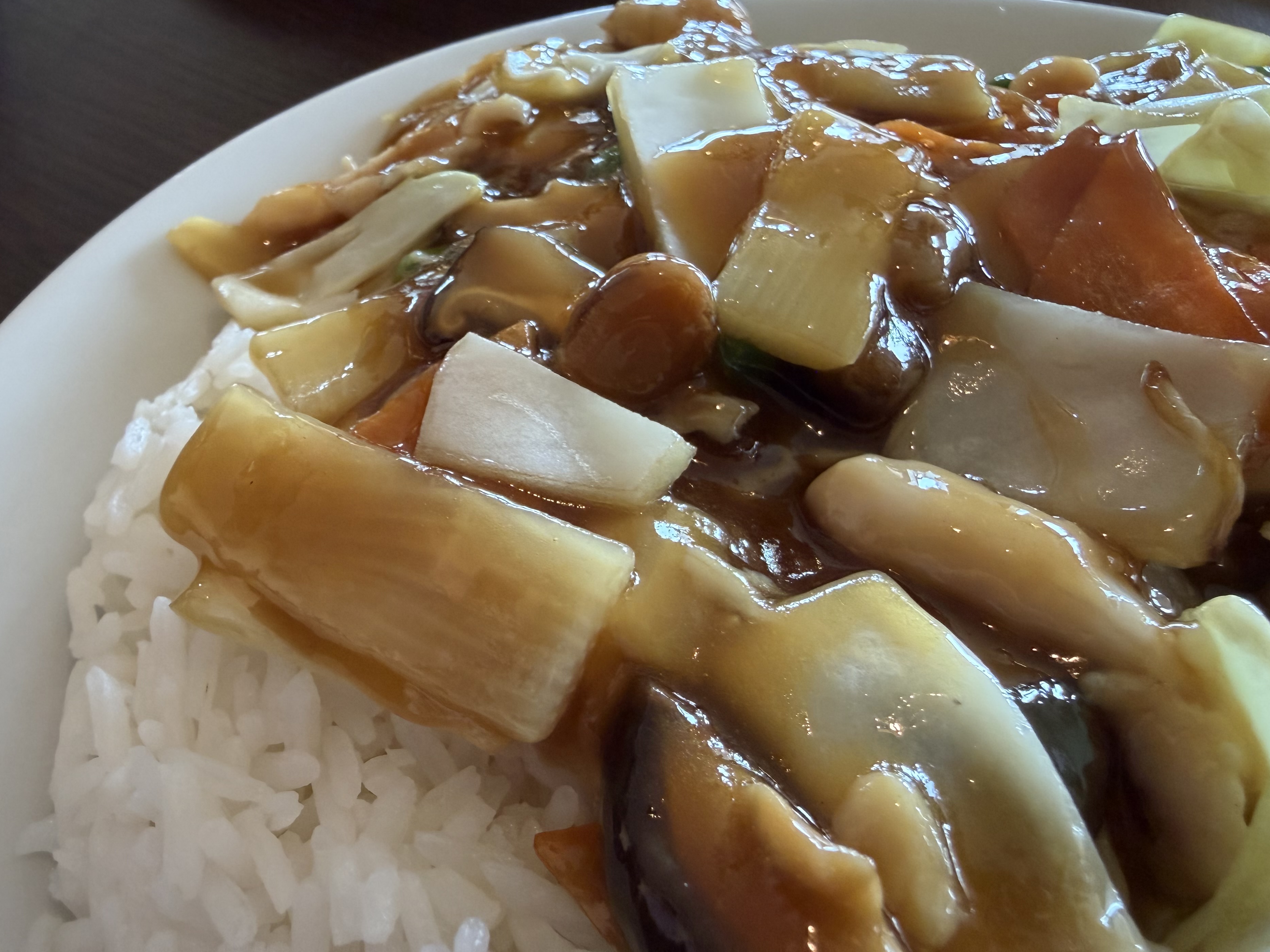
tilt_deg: -52.6
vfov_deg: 53.0
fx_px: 954
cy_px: 442
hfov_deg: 67.3
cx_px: 649
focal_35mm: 26
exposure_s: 1/76
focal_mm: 2.22
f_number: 2.2
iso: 320
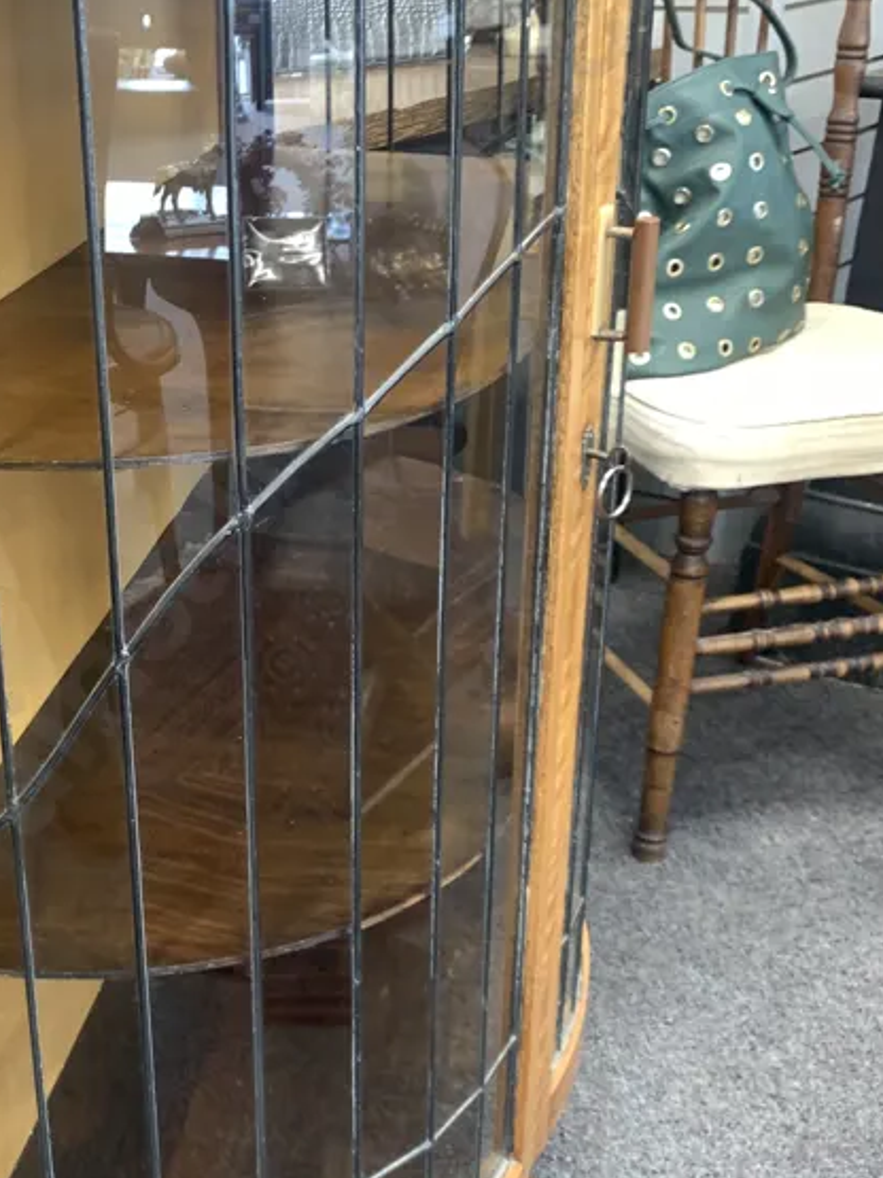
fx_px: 1633
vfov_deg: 39.6
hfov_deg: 29.3
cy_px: 643
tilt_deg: -24.1
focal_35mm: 48
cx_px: 132
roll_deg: +2.7
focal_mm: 4.25
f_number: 1.8
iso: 160
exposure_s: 1/50
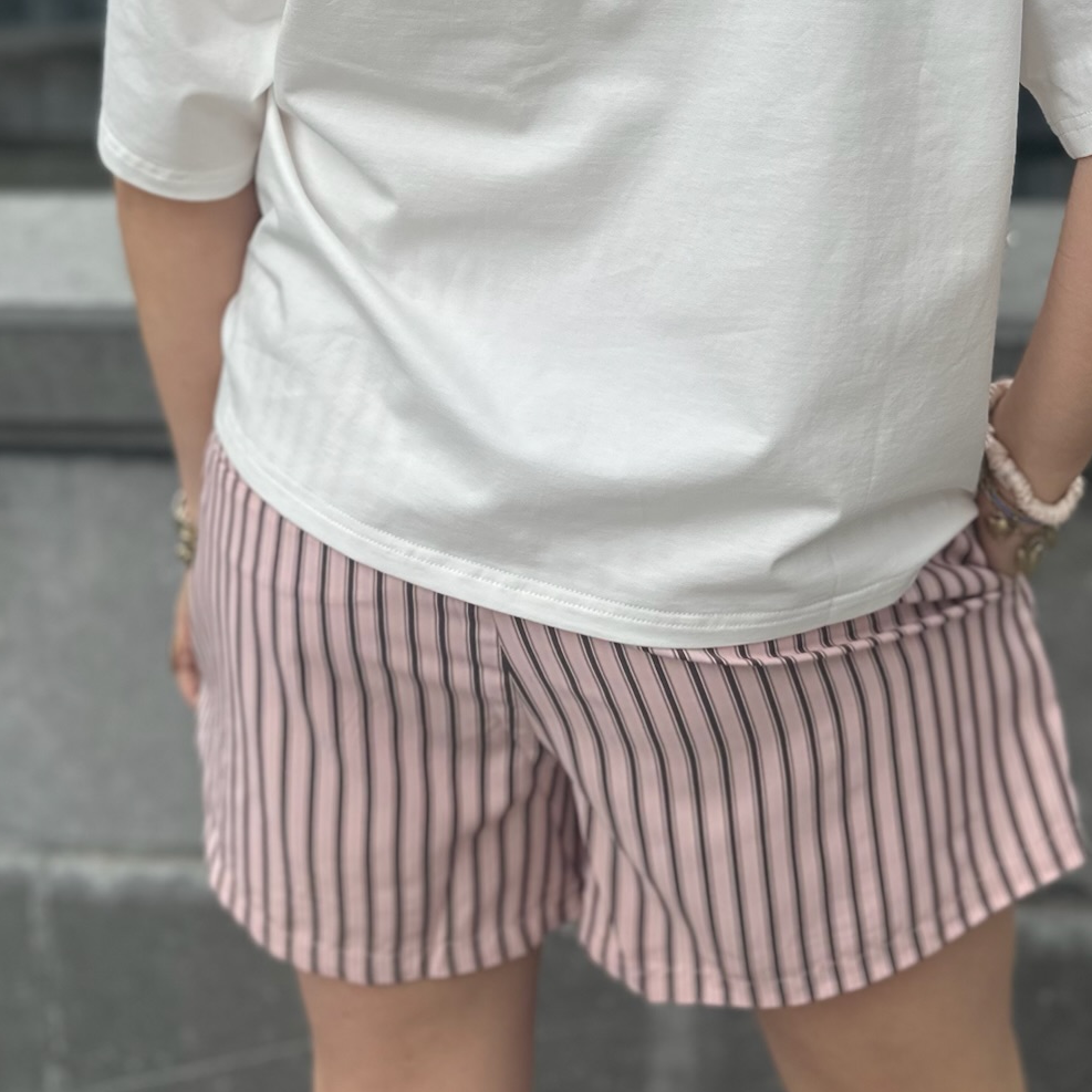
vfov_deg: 36.3
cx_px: 590
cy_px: 139
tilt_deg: -8.2
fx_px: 1570
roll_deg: -0.9
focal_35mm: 44
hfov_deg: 38.3
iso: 80
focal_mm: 6.86
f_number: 1.78
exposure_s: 1/1517
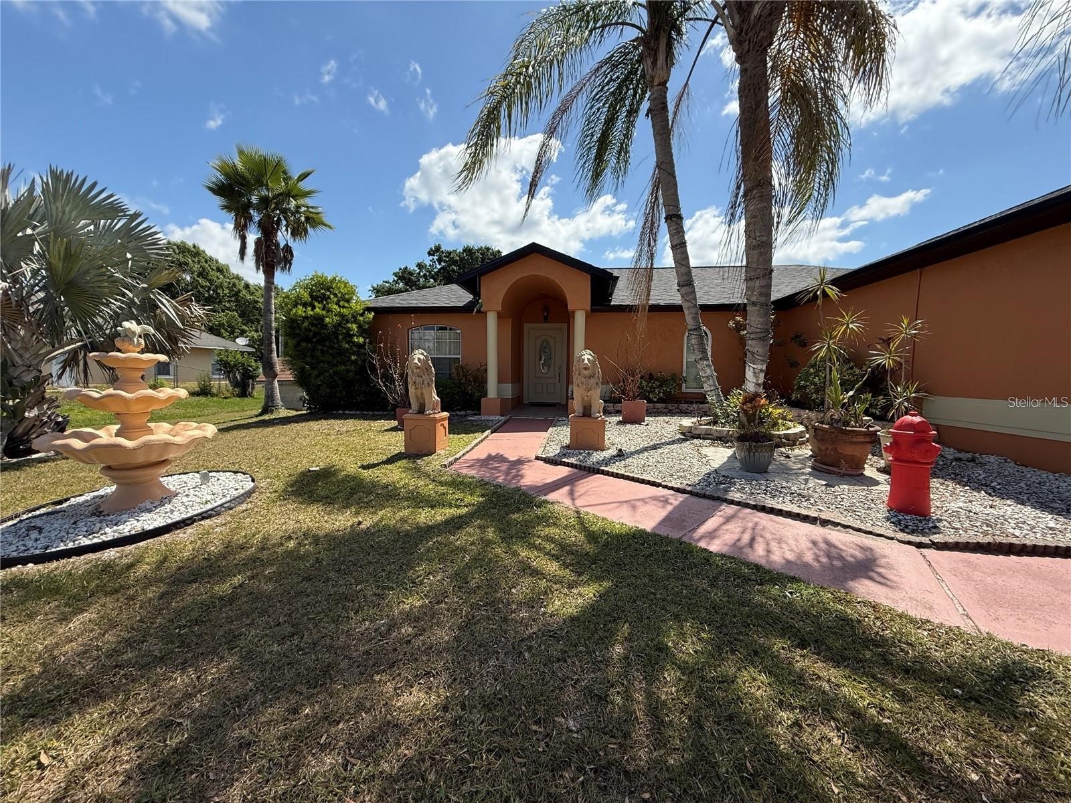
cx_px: 536
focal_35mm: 14
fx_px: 433
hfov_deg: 102.1
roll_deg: -0.3
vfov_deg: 85.7
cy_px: 402
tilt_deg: -3.4
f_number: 2.2
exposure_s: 1/1745
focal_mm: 2.22
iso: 64
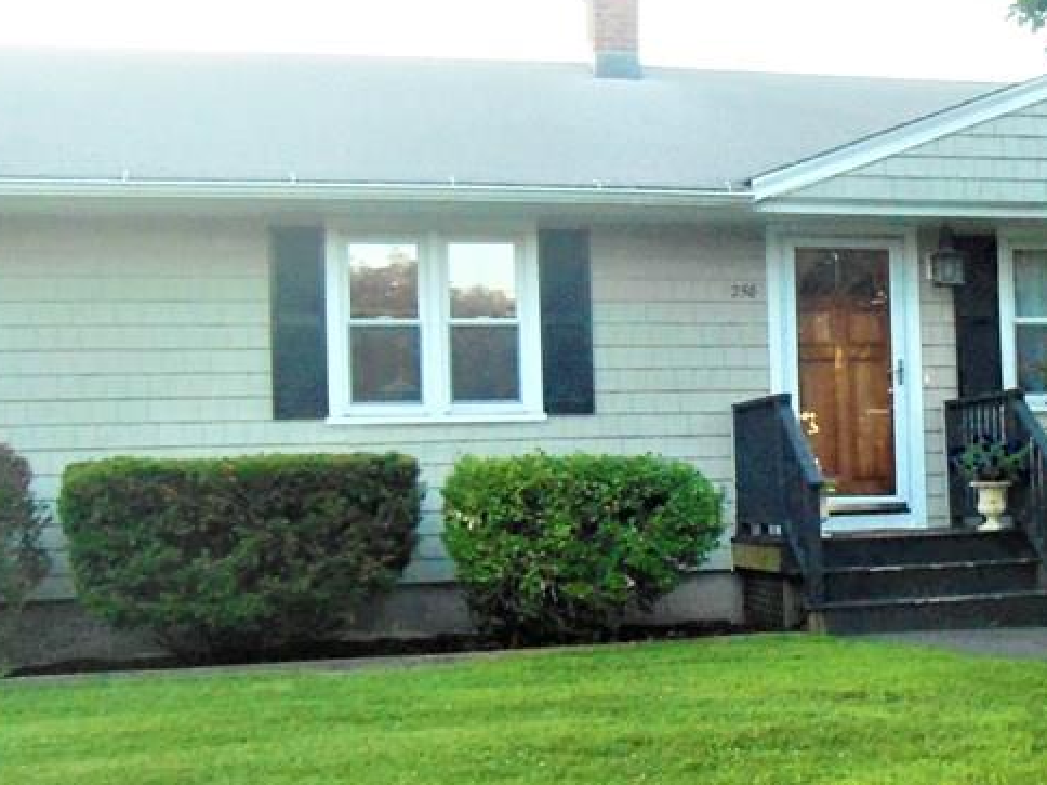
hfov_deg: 33.7
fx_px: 1664
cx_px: 870
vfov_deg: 26.4
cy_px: 522
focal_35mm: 55
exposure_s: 1/250
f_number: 2.8
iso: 400
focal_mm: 4.7
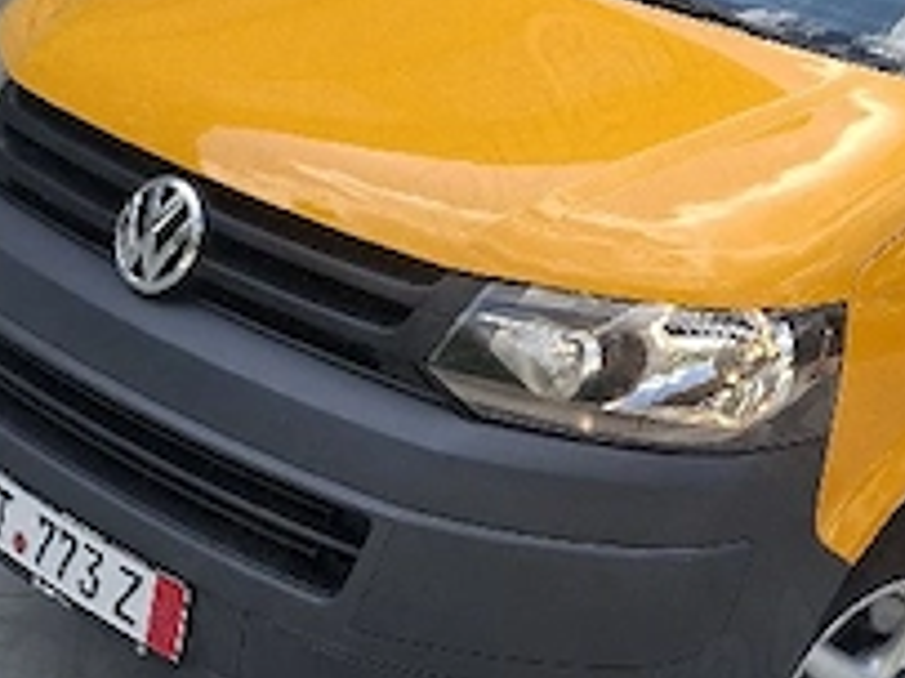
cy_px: 40
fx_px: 1777
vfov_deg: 21.0
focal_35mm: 68
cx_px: 878
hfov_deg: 27.2
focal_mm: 5.54
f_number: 1.8
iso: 50
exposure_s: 1/556
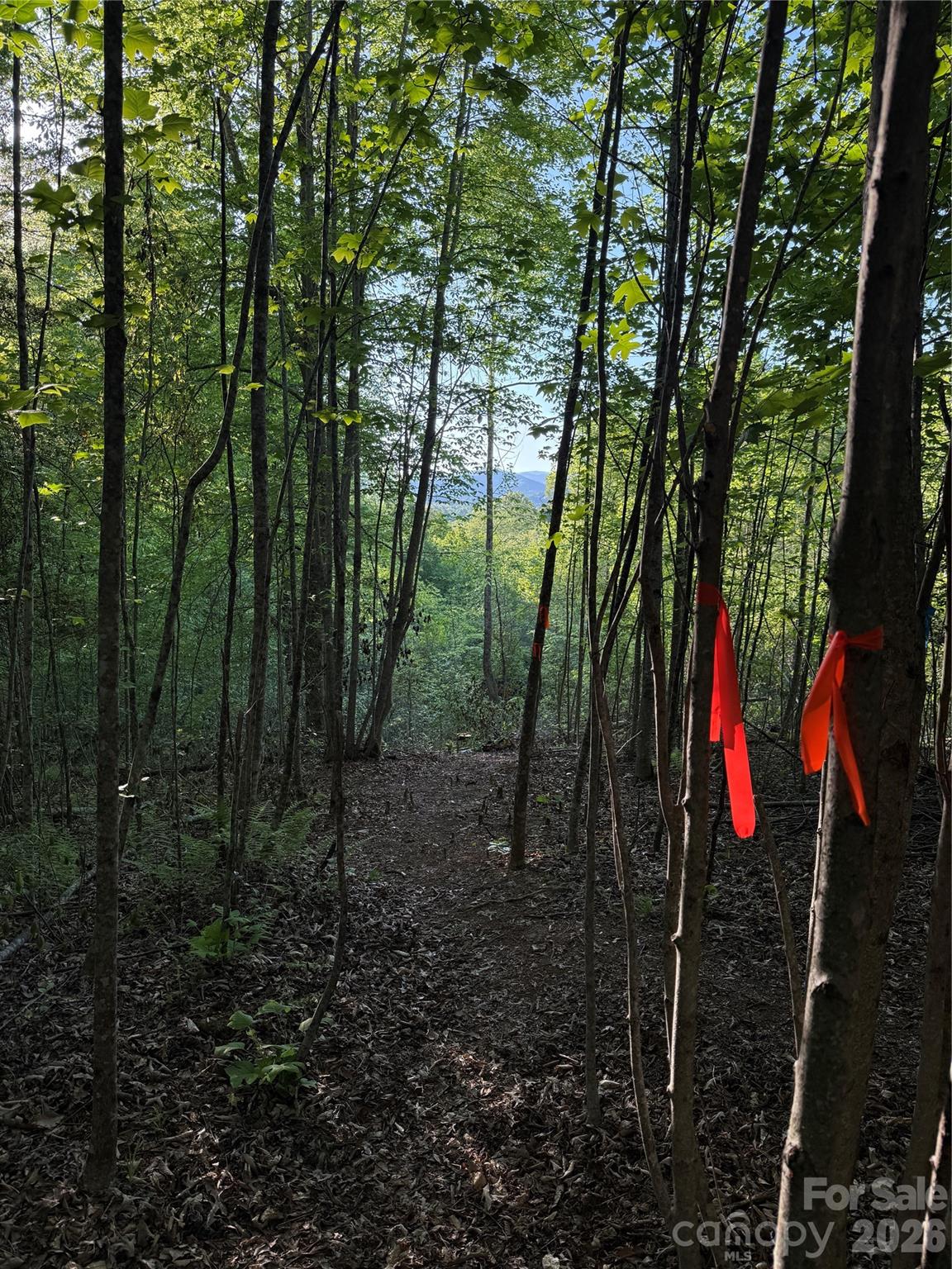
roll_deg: -1.2
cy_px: 634
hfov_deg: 56.8
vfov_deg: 71.6
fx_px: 880
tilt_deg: -8.1
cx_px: 476
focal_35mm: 24
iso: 80
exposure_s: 1/617
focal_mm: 6.76
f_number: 1.78
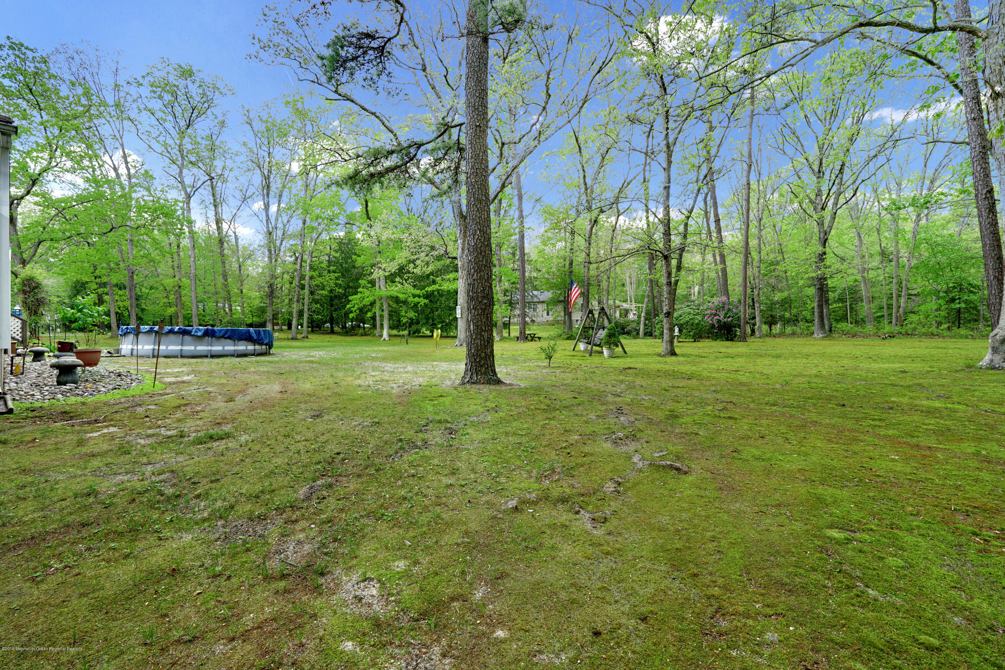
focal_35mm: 16
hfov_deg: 96.7
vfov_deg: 73.7
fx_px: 447
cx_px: 502
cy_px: 335
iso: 200
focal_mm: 16
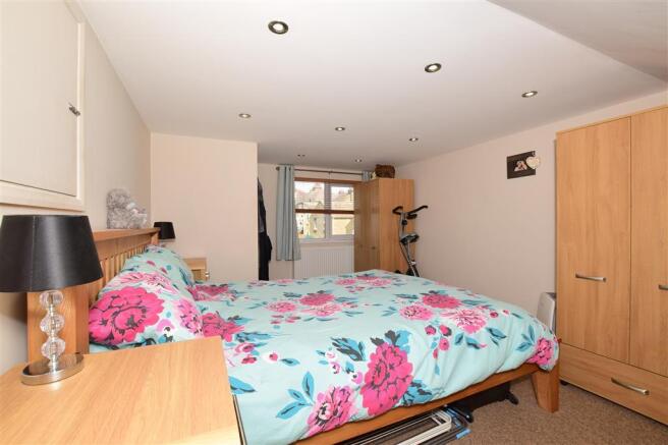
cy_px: 222
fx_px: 278
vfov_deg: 77.3
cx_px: 334
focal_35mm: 15
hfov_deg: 100.4
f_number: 10
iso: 400
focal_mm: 10
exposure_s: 1/200
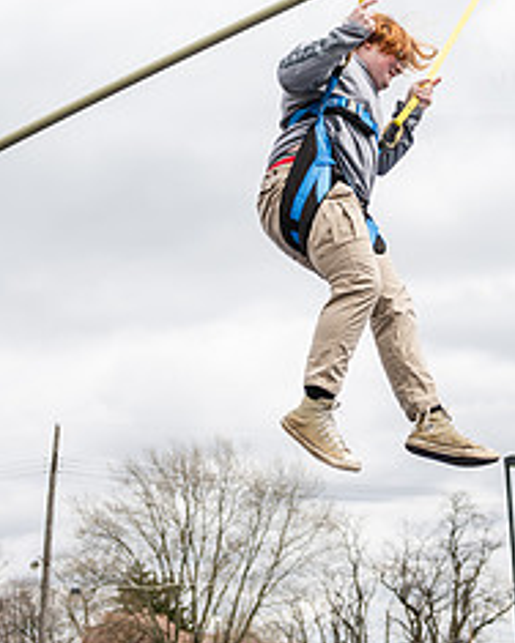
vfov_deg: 23.3
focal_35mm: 81
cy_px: 167
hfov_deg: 18.9
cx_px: 364
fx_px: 1543
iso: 160
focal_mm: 45
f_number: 3.5
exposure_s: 1/1250
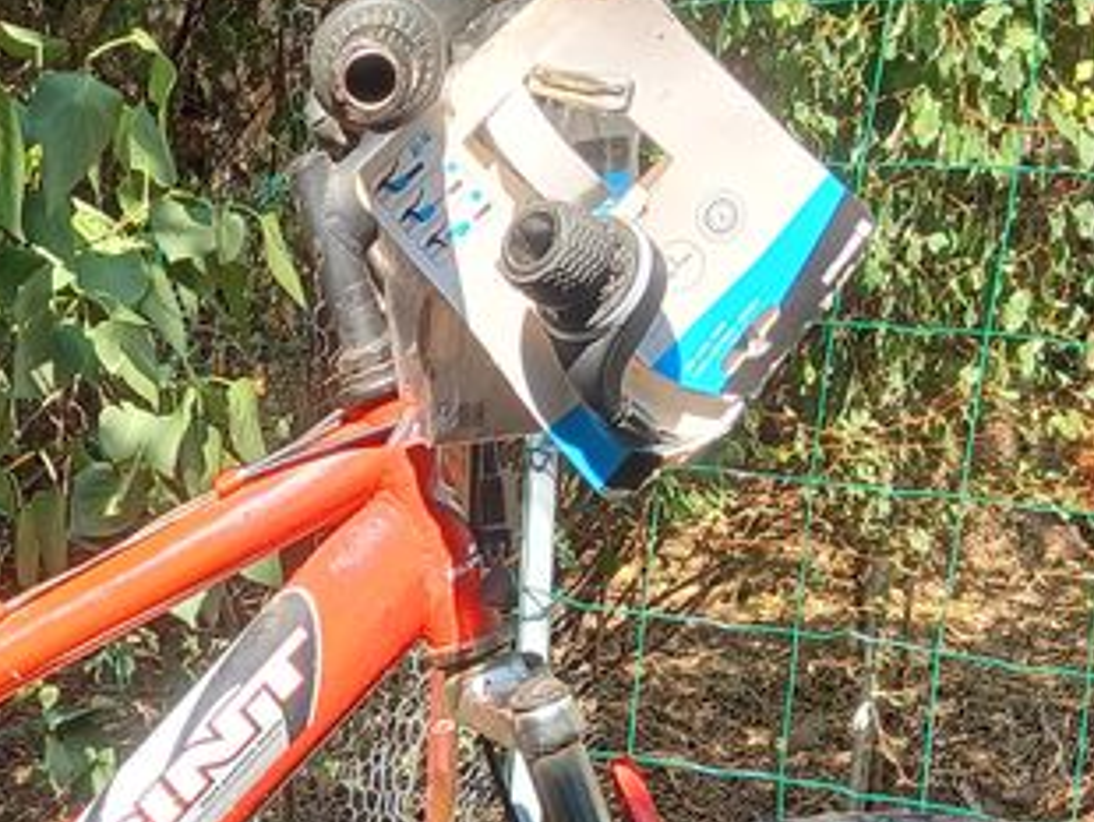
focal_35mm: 87
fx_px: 2752
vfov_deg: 16.2
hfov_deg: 21.3
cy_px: 1044
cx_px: -113
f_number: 1.8
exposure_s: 1/100
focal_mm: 3.98
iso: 25
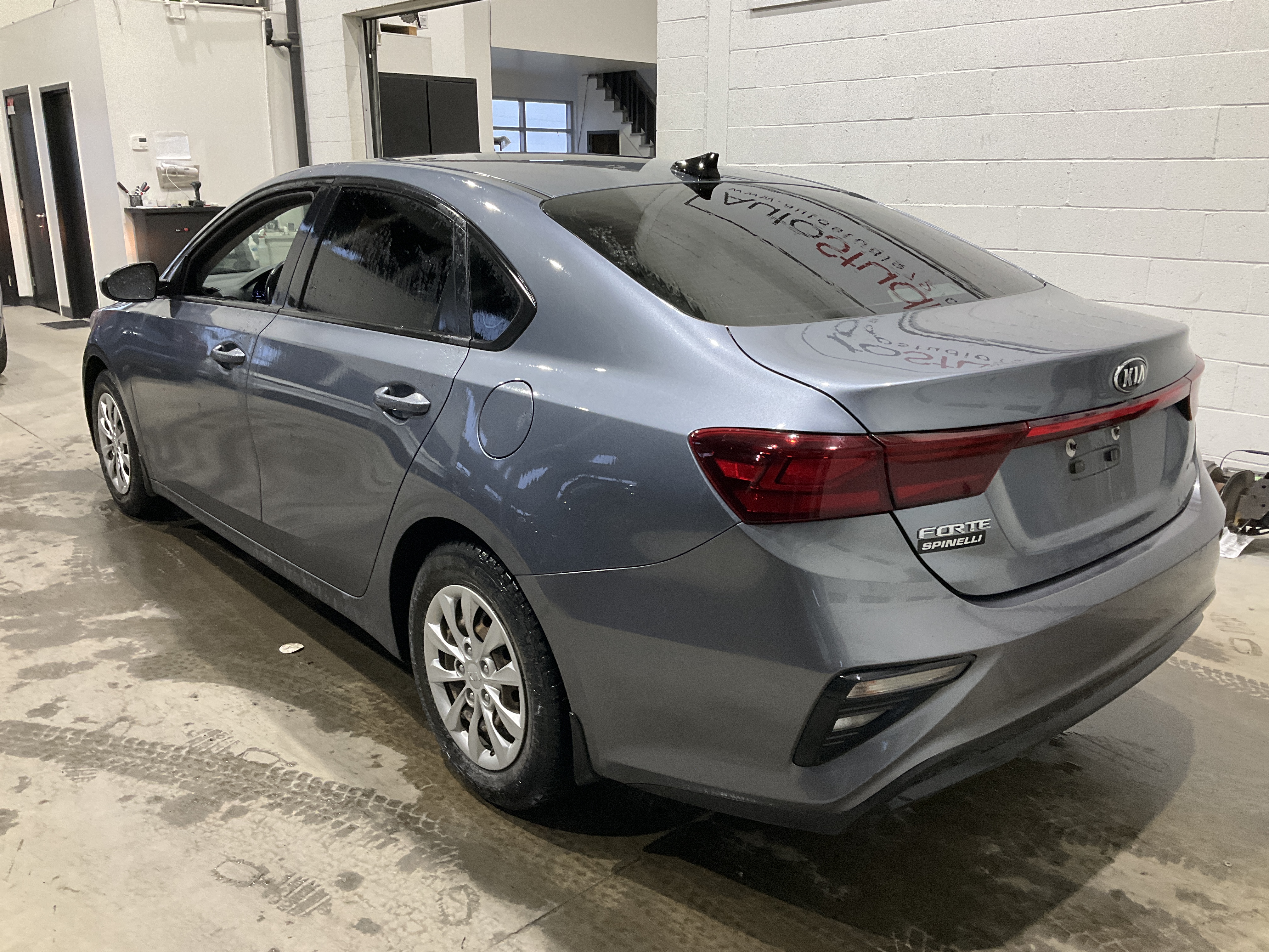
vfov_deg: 48.2
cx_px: 634
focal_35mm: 29
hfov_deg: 61.7
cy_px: 476
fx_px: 1063
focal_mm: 3
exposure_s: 1/60
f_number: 1.8
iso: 100
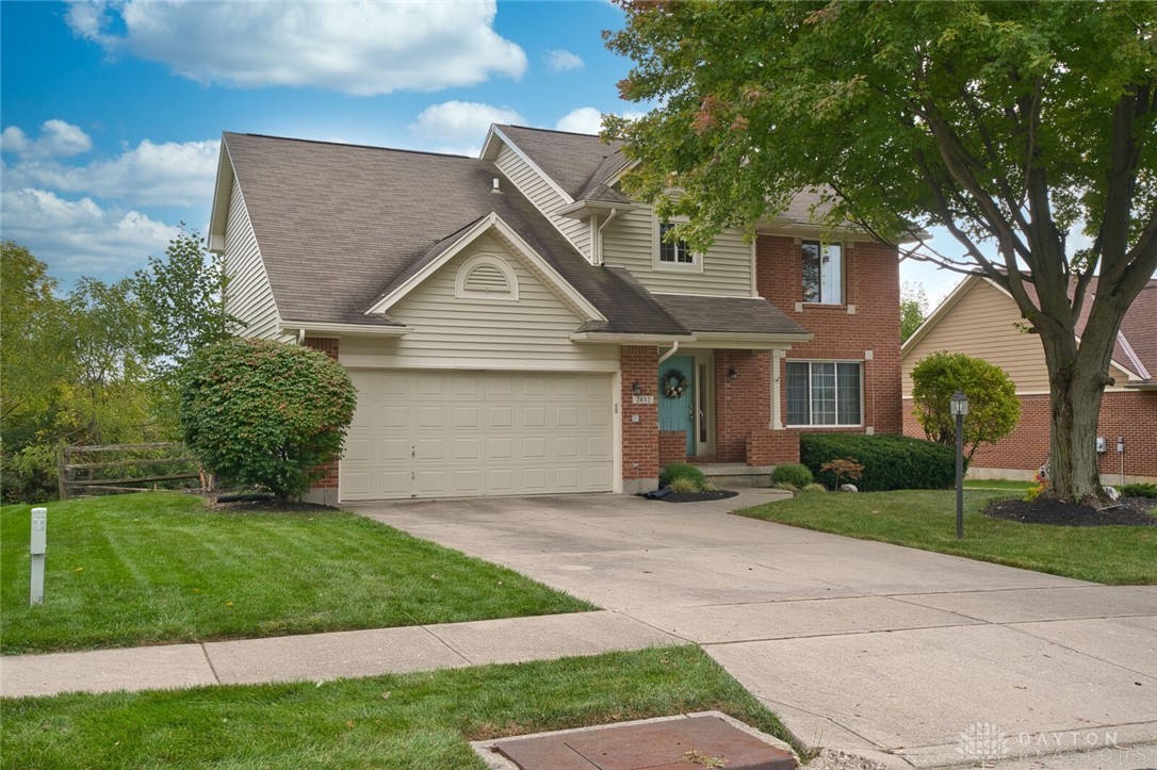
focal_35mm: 33
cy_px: 385
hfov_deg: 57.2
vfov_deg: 39.9
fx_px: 1060
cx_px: 578
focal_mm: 33
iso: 100
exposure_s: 1/25
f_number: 10
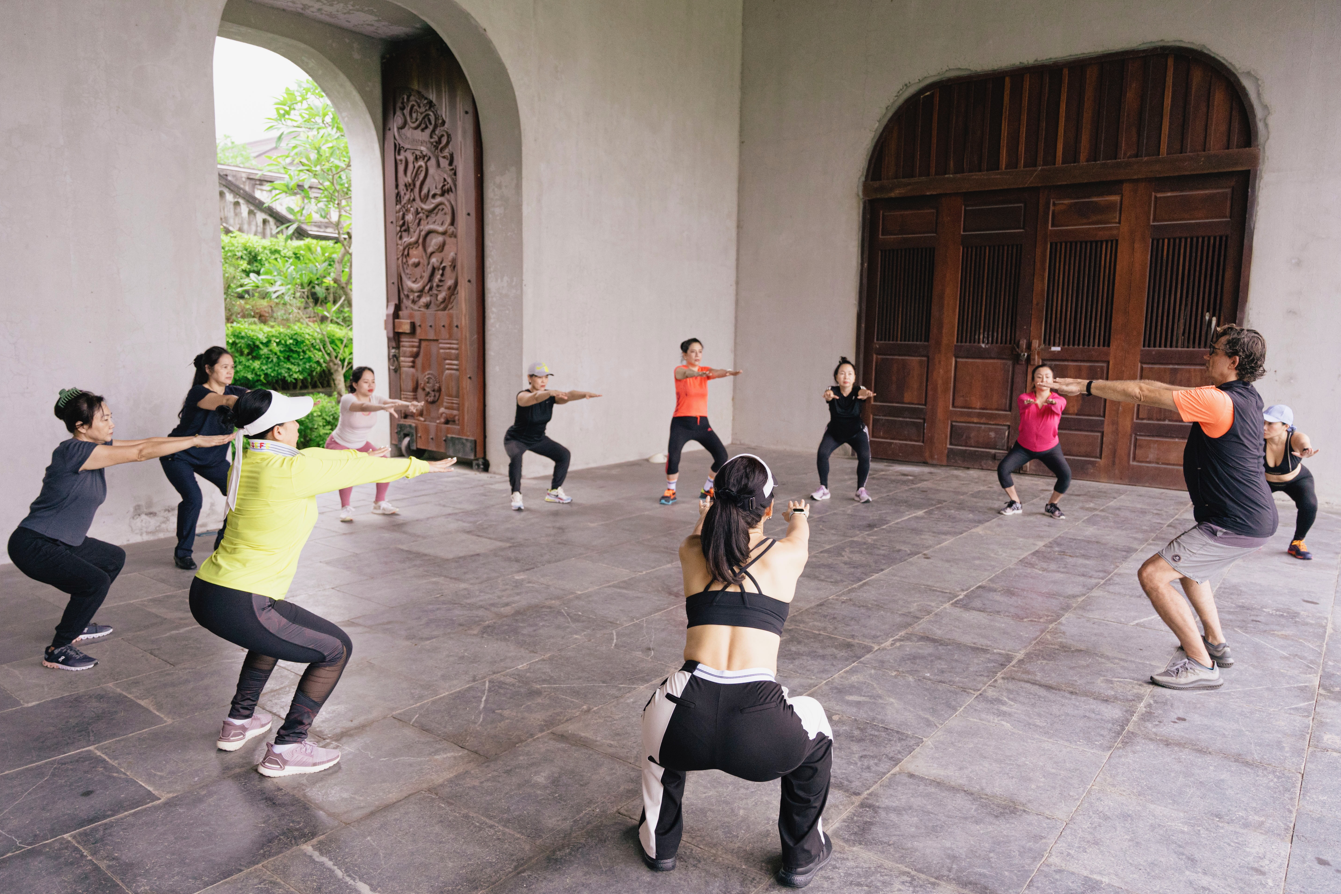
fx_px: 931
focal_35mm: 25
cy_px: 451
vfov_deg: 51.3
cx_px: 662
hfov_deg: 71.5
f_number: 3.2
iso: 1600
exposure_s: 1/100
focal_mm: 24
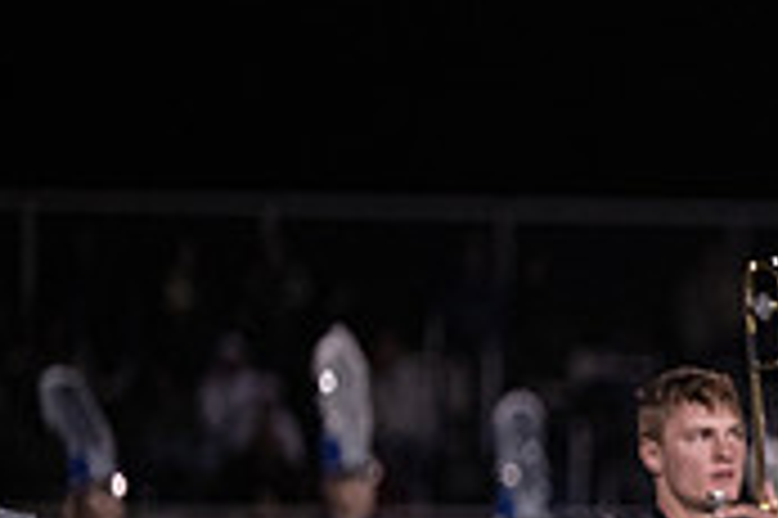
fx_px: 12673
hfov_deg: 3.5
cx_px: 1282
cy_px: 827
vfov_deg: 2.3
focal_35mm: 587
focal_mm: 175
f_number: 2.8
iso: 5000
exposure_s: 1/1250
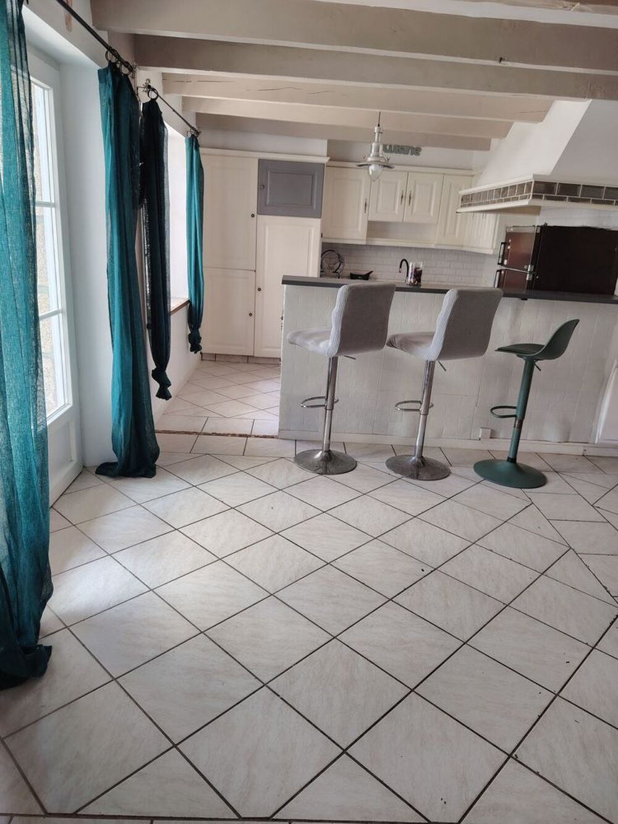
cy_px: 412
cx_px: 309
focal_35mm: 24
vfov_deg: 71.6
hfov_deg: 56.8
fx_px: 571
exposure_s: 1/33.3
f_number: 1.75
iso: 494
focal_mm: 5.25
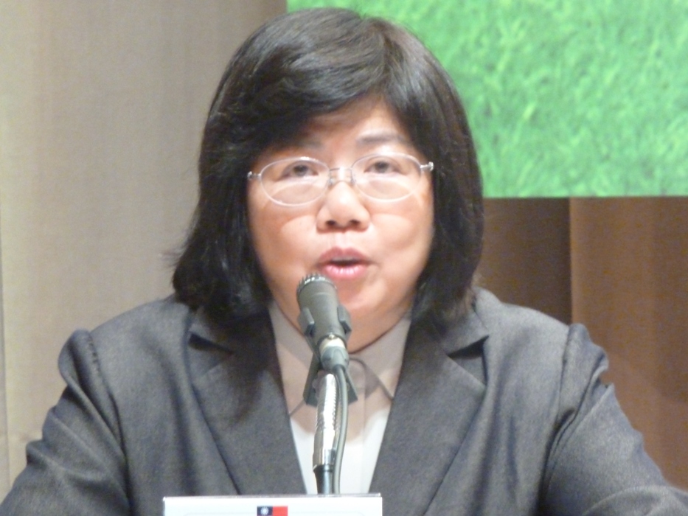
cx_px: 344
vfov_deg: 3.9
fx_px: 7633
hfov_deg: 5.2
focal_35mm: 384
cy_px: 258
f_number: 4.9
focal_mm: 49.2
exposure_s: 1/20
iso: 800
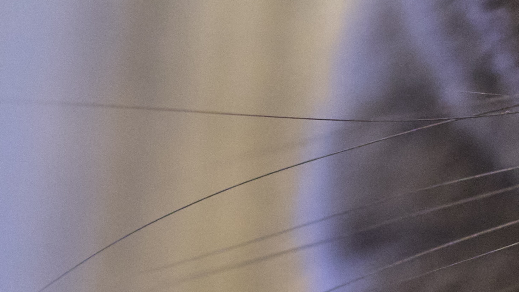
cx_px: 1024
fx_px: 2615
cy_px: 18
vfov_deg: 6.4
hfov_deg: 10.5
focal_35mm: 190
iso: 2500
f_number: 2.8
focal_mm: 28
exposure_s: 1/50
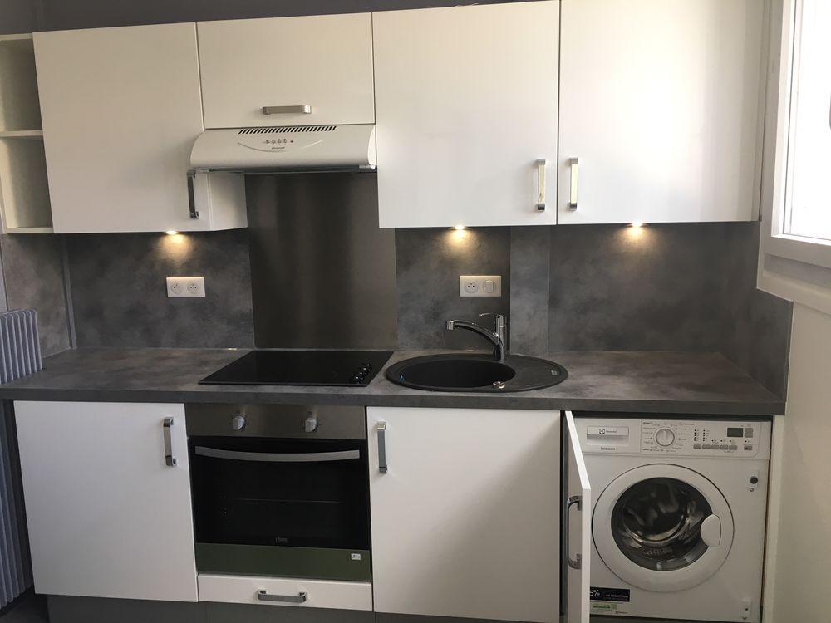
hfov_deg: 61.7
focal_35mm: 29
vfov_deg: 48.2
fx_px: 696
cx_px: 416
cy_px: 312
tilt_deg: -11.0
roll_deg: +0.5
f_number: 2.2
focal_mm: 4.15
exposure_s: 1/33
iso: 32
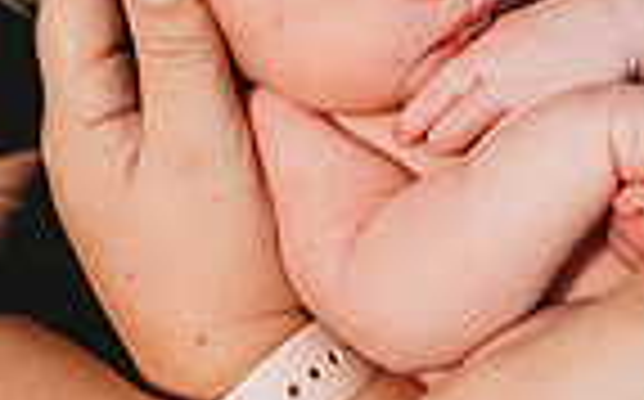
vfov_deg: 16.5
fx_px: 1350
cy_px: -9
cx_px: 383
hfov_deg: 26.8
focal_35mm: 77
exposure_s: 1/160
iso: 1600
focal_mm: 24
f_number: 2.2
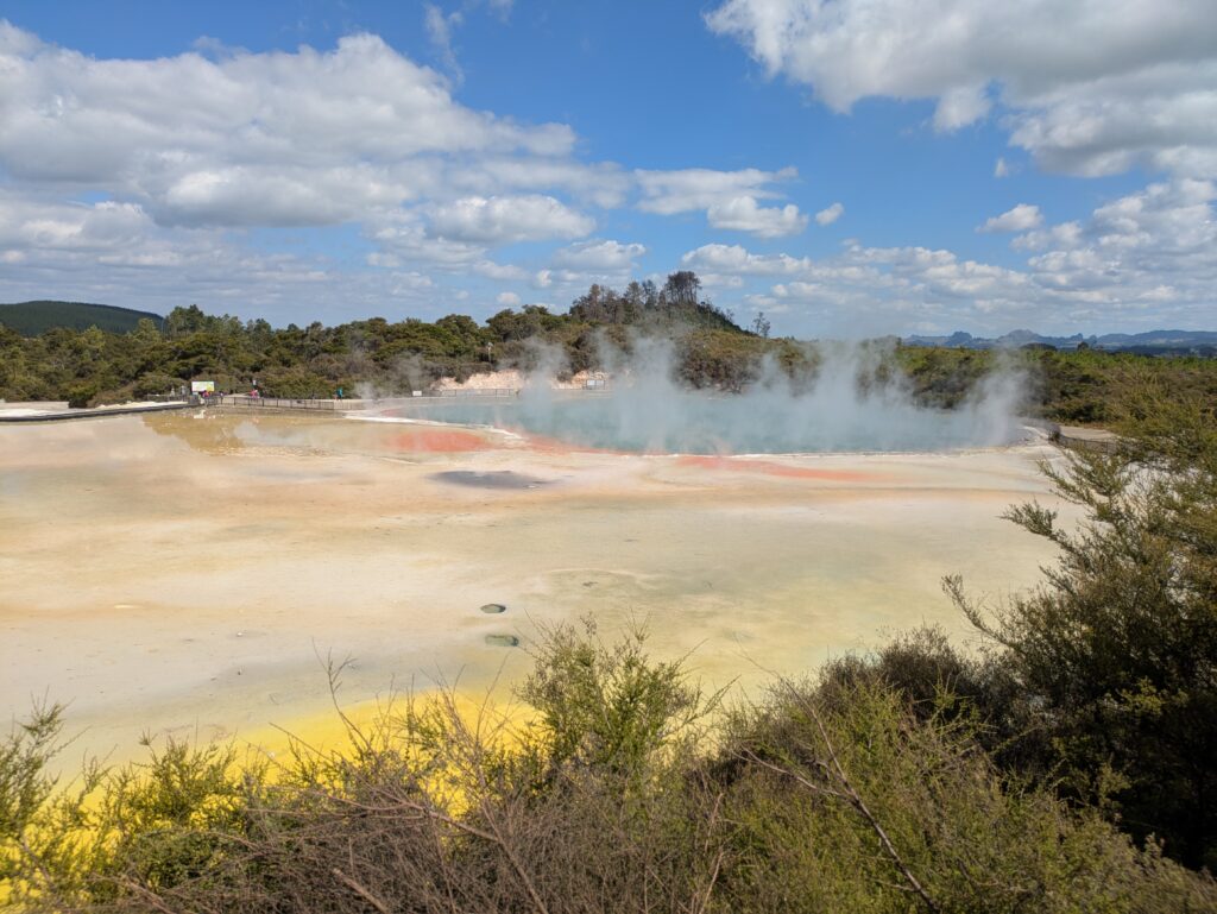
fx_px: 879
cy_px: 457
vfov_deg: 54.9
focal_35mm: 25
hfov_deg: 69.4
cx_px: 608
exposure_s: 1/3086
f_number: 1.89
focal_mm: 5.43
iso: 55
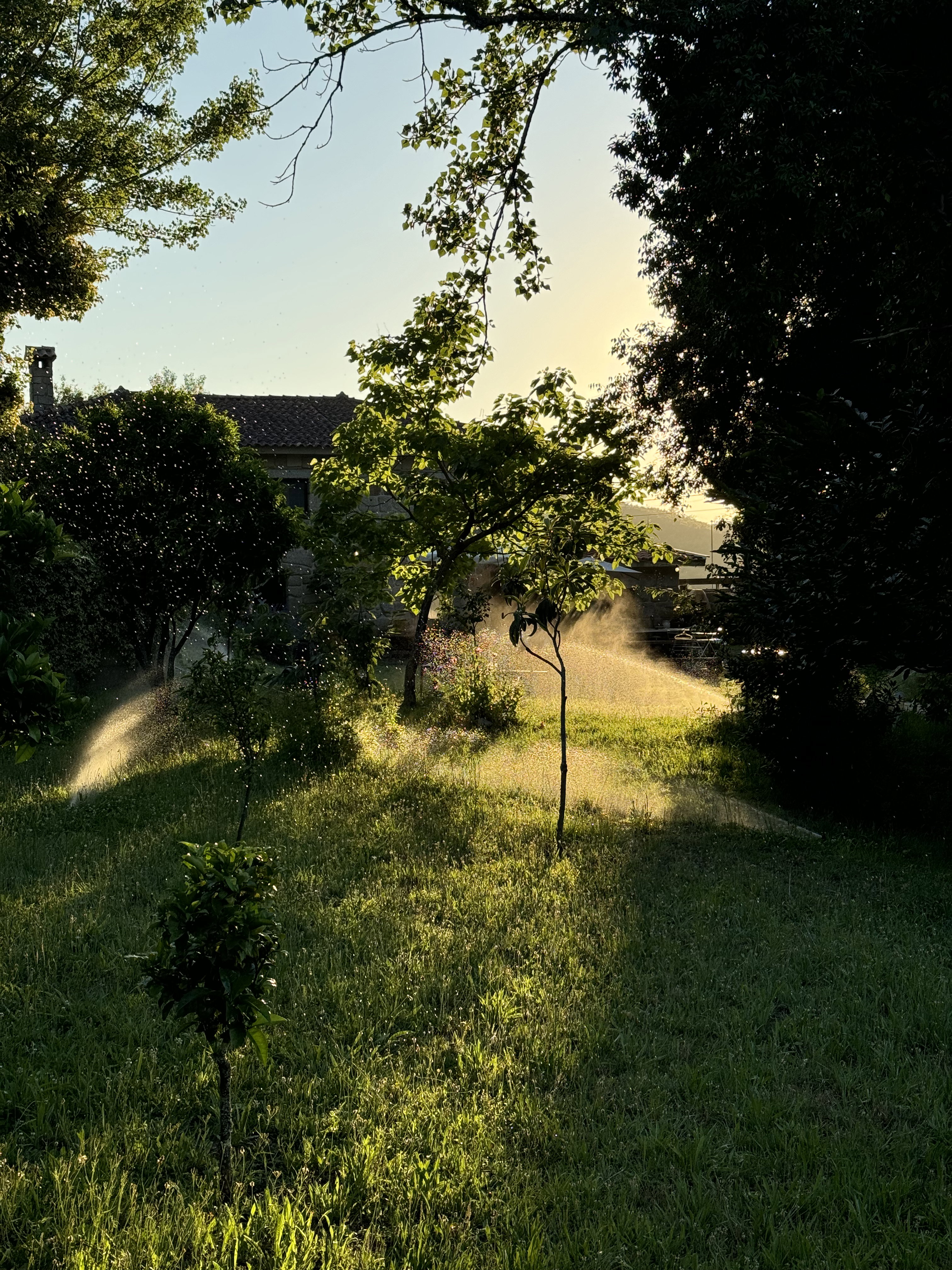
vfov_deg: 39.7
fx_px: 1760
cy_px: 635
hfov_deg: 30.3
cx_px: 476
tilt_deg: -1.8
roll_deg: +0.7
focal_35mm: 48
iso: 64
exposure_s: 1/1395
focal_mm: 6.76
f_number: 1.78
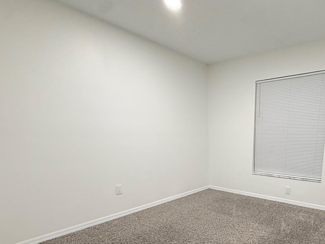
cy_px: 181
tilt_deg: -12.3
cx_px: 234
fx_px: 207
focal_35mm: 22
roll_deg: -0.7
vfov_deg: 58.1
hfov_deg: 72.4
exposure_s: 1/60
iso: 320
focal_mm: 2.22
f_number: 2.2
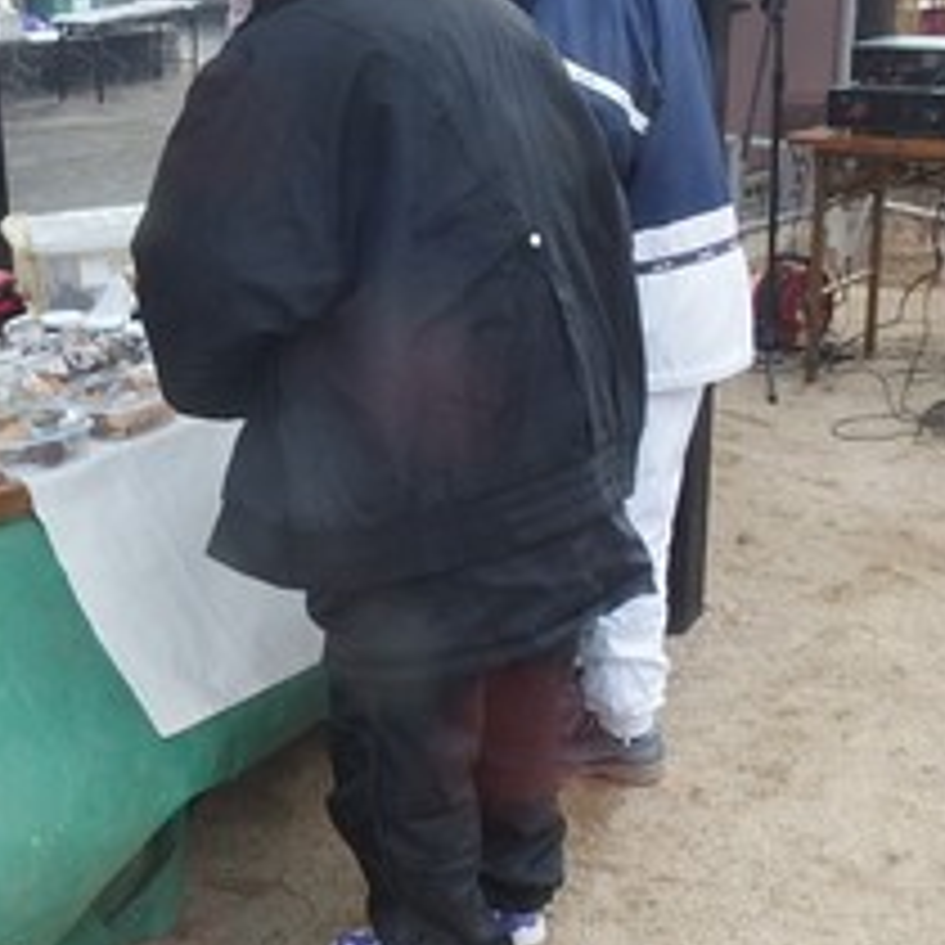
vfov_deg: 32.2
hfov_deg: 32.0
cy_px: 490
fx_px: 1637
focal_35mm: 53
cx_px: 331
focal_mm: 4.7
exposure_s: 1/80
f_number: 7.1
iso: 100
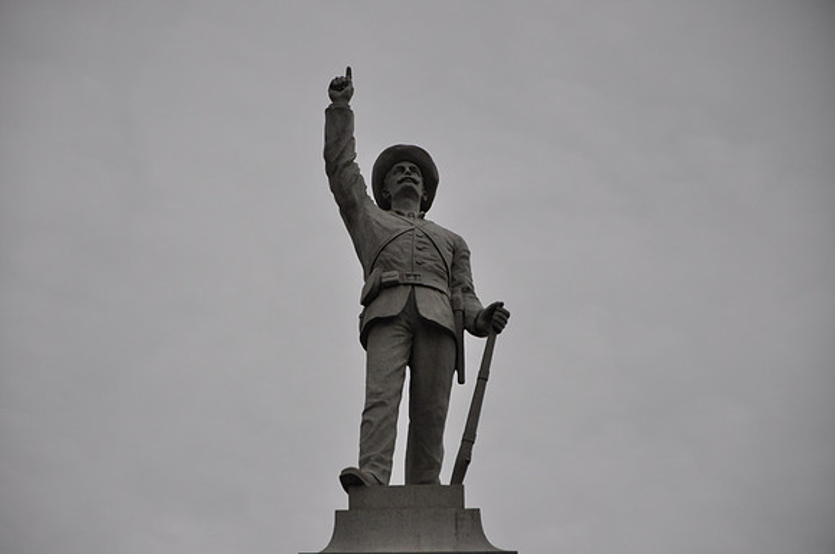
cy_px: 277
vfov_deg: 8.7
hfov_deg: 13.1
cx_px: 418
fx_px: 3648
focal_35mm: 158
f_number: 5.6
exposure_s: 1/60
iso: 500
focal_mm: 105
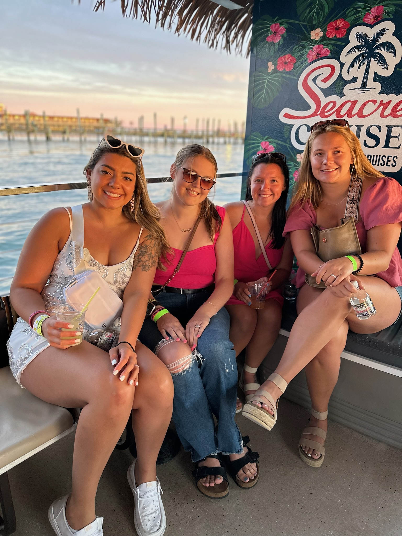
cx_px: 201
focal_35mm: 24
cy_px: 268
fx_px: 372
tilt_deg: -18.5
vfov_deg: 71.6
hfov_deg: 56.8
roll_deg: -2.1
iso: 320
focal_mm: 6.86
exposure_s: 1/60
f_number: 1.78
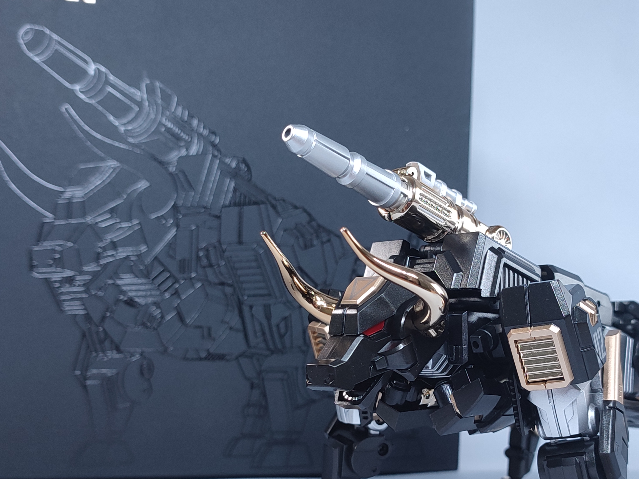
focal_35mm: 34
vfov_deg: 41.3
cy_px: 317
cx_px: 373
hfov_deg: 53.7
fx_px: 628
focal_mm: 6.04
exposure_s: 1/60
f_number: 1.9
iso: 400
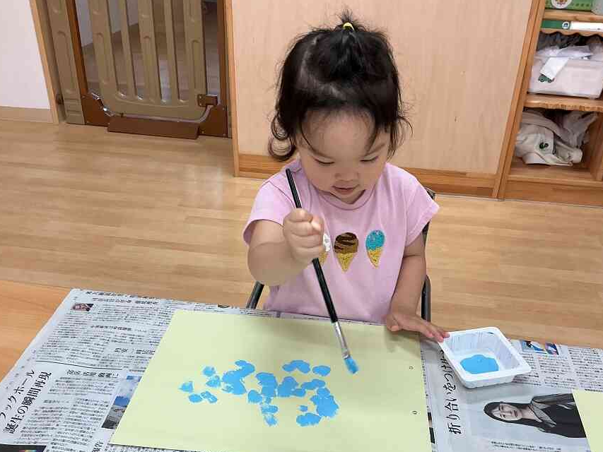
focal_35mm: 34
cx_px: 322
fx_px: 592
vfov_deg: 41.7
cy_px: 263
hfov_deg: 53.9
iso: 64
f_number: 1.8
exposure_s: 1/120
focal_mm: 3
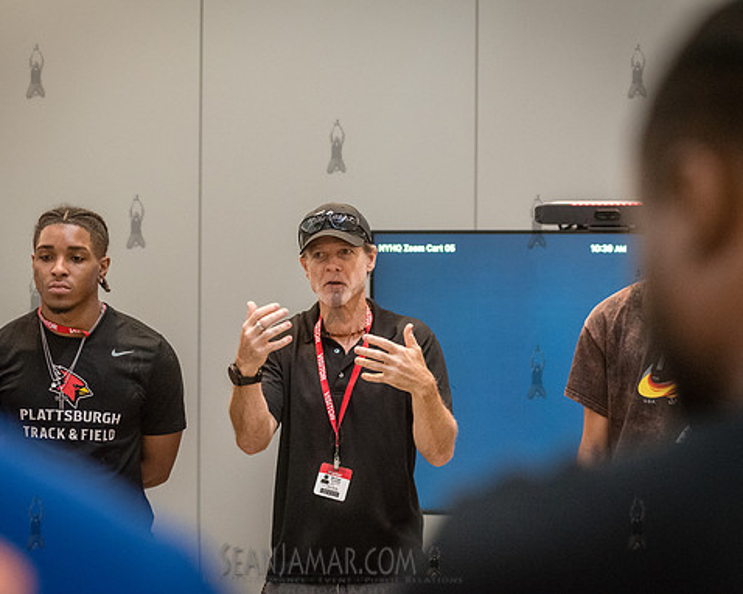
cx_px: 336
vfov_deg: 13.5
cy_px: 296
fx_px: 2506
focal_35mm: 114
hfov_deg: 16.9
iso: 6400
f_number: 3.5
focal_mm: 100
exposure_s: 1/250
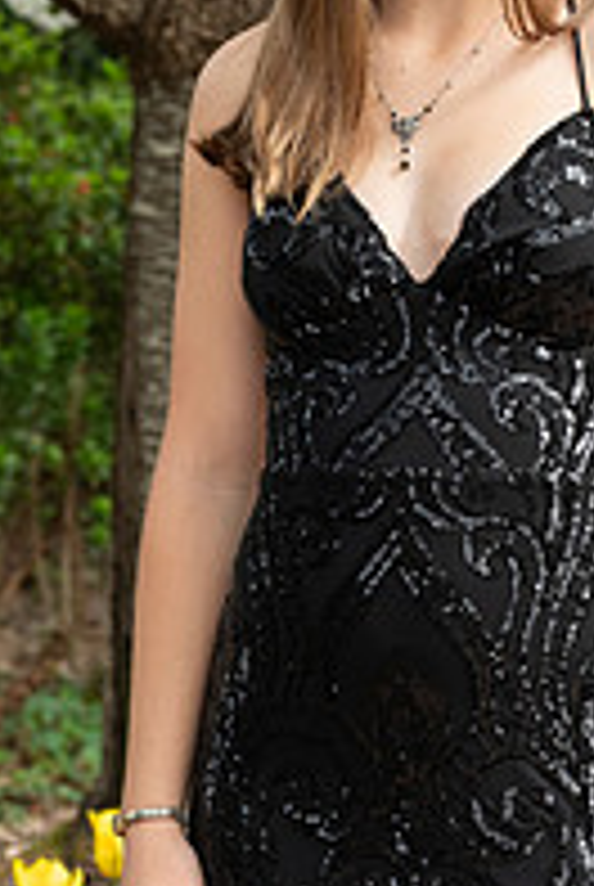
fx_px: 4217
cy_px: 126
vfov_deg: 11.9
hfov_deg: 8.0
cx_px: 454
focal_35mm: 171
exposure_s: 1/800
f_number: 6
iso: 1250
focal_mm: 75
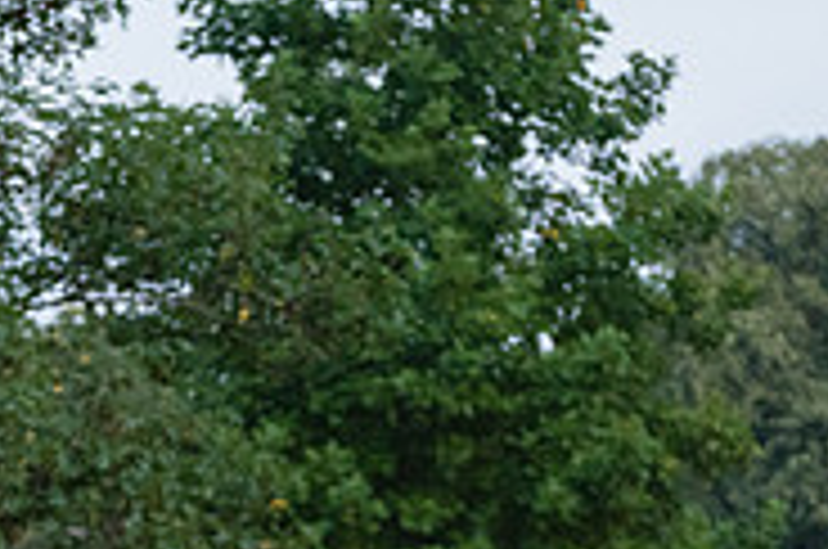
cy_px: 722
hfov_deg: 10.8
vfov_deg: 7.1
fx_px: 4362
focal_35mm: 190
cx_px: 315
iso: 4000
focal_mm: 60
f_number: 3.5
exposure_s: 1/250
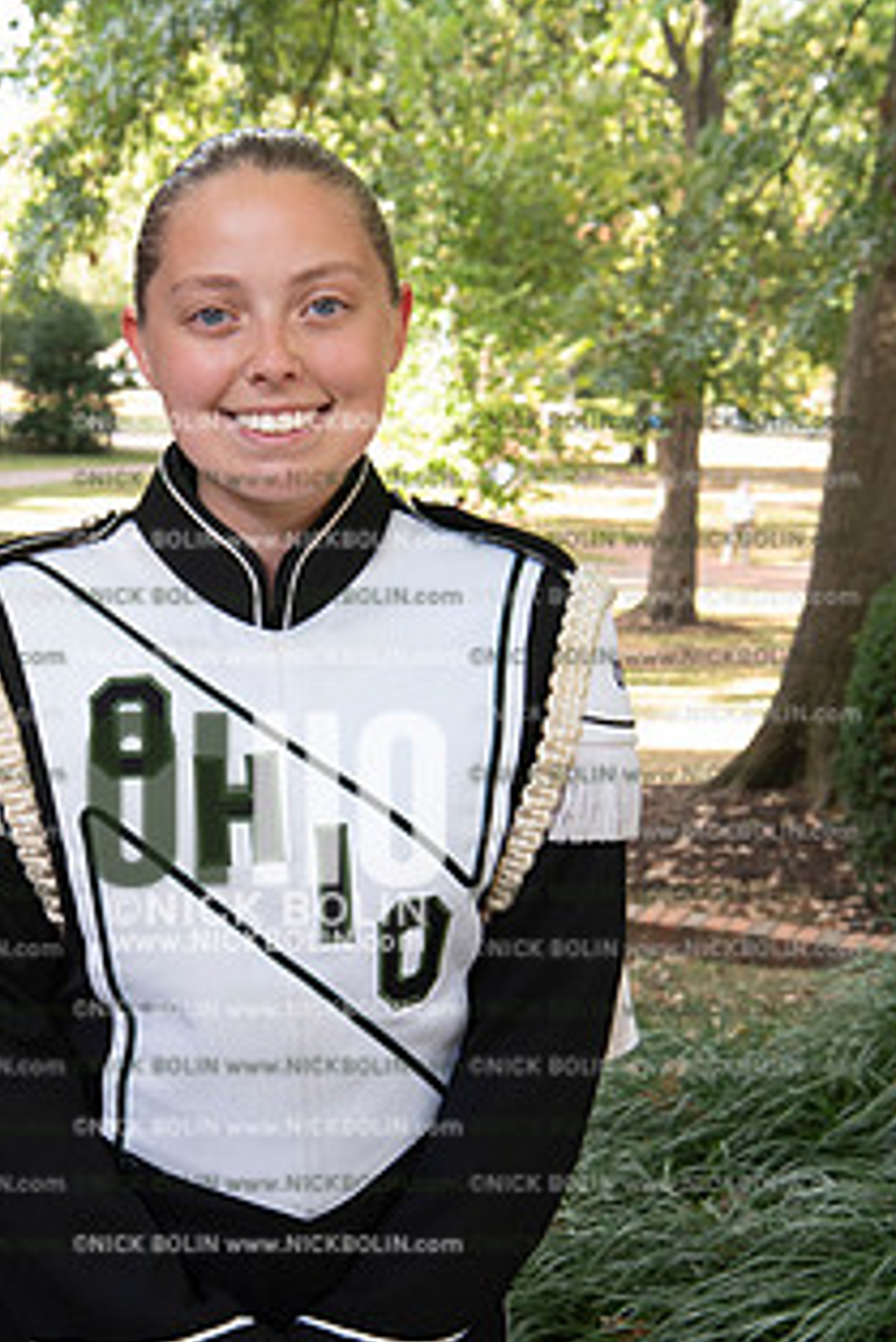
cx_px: 266
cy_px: 832
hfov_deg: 19.7
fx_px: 2573
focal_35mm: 69
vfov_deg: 29.1
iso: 800
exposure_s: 1/100
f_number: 8
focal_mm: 48
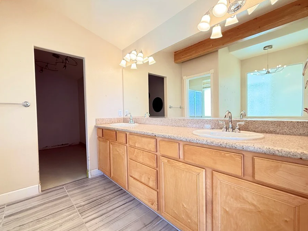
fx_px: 142
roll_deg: +0.9
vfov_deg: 78.1
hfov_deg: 94.5
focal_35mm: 16
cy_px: 118
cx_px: 153
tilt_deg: -2.0
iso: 200
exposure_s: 1/120
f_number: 2.2
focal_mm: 2.22
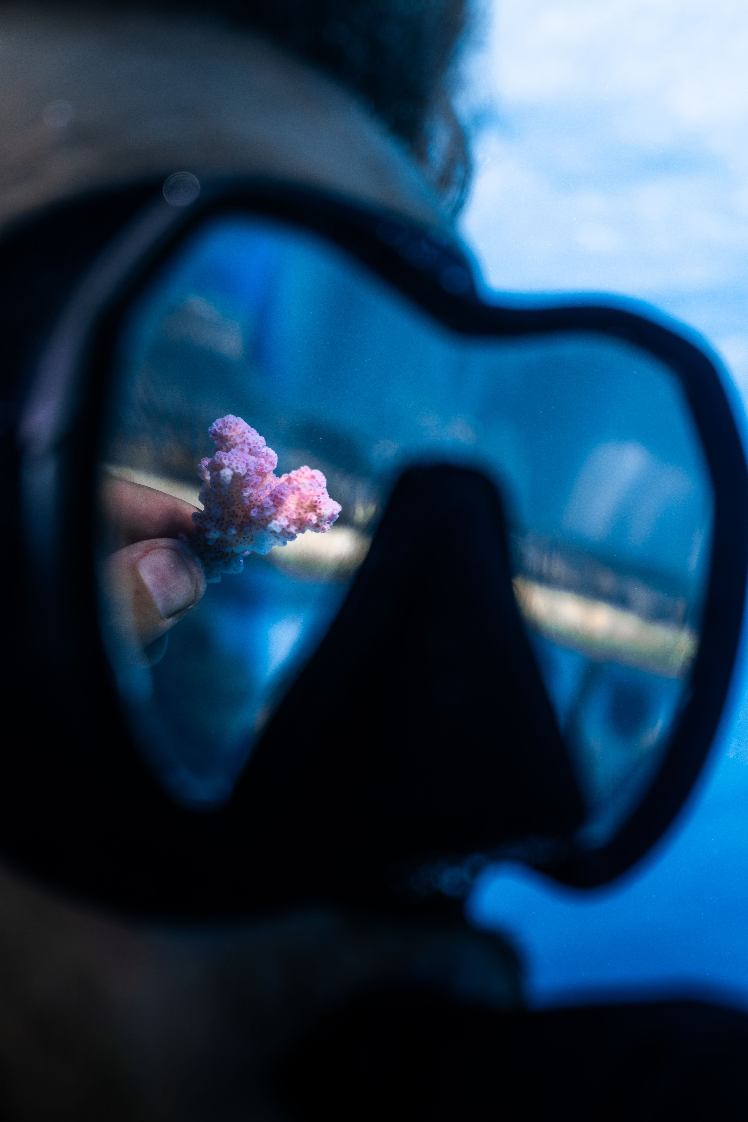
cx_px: 374
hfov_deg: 13.3
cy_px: 561
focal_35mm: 103
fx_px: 3210
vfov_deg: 19.8
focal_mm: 69
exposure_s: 1/500
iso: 100
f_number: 4
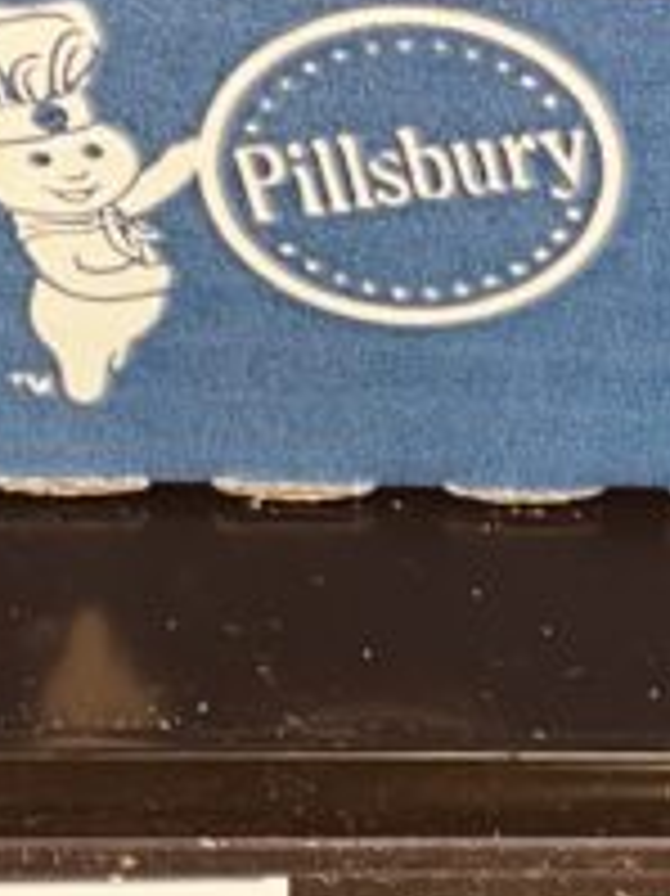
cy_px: 270
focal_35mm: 134
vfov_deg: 14.7
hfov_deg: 11.0
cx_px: 576
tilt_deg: -32.9
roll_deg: -4.4
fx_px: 3462
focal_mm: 4.2
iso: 100
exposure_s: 1/66
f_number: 1.6
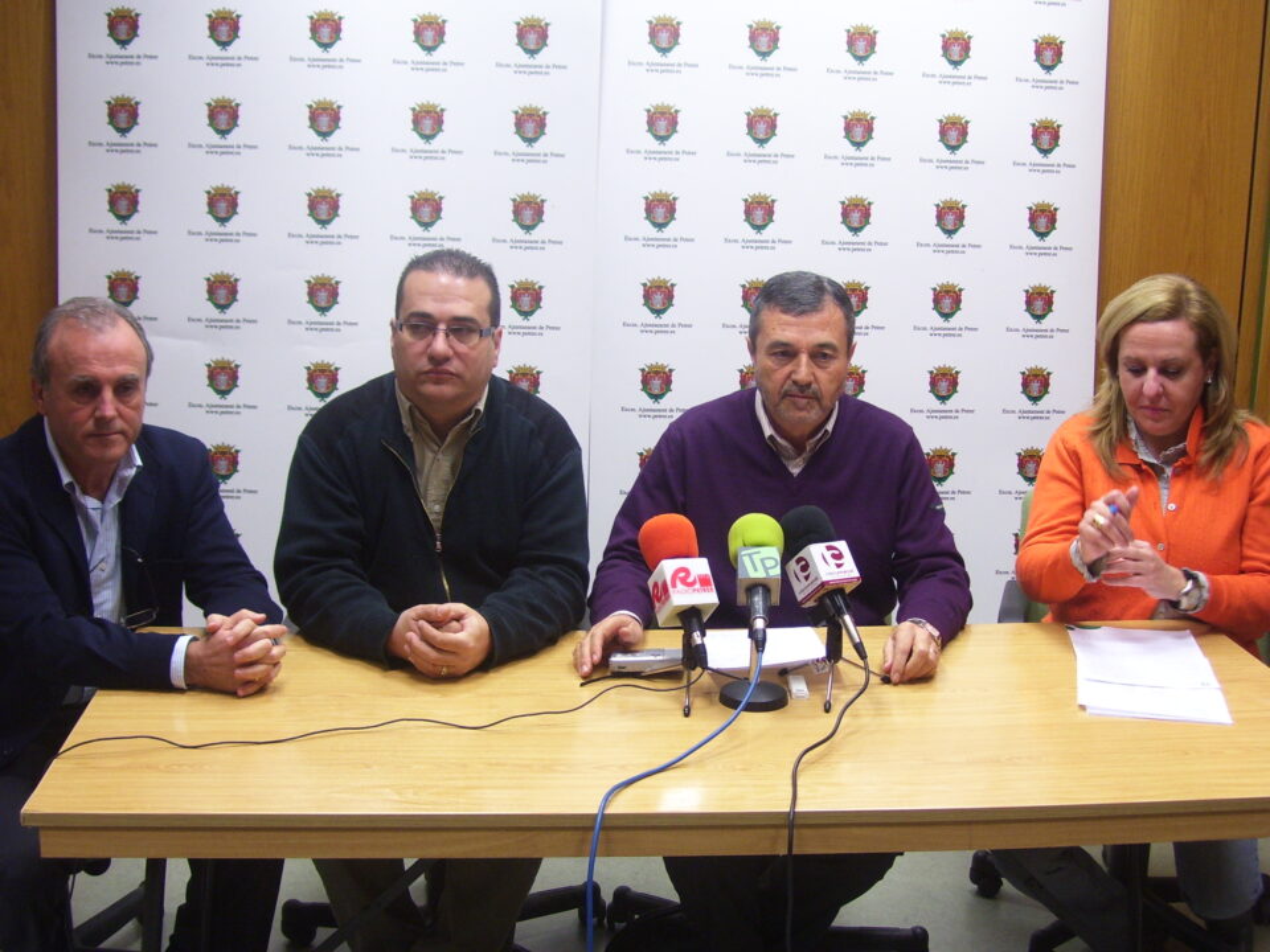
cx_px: 635
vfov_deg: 31.5
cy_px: 476
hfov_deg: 41.2
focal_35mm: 46
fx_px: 1688
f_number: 3
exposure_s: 1/30
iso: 160
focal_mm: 7.6
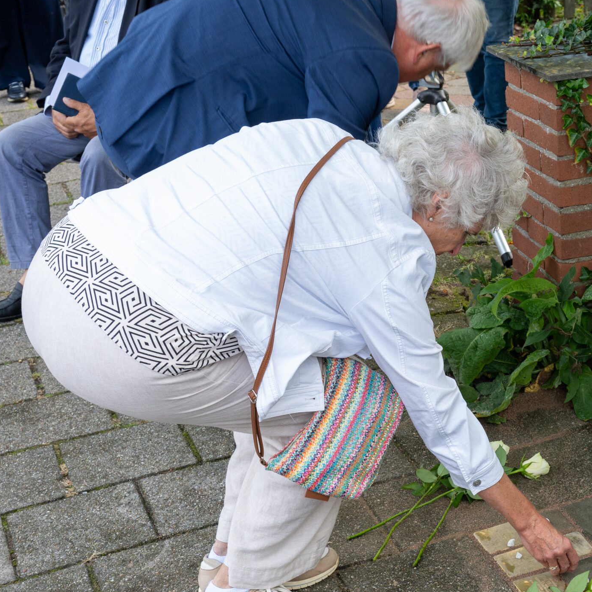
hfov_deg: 29.2
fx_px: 1122
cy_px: 324
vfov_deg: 29.5
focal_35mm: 58
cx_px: 421
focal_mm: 37
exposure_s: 1/160
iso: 500
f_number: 7.1
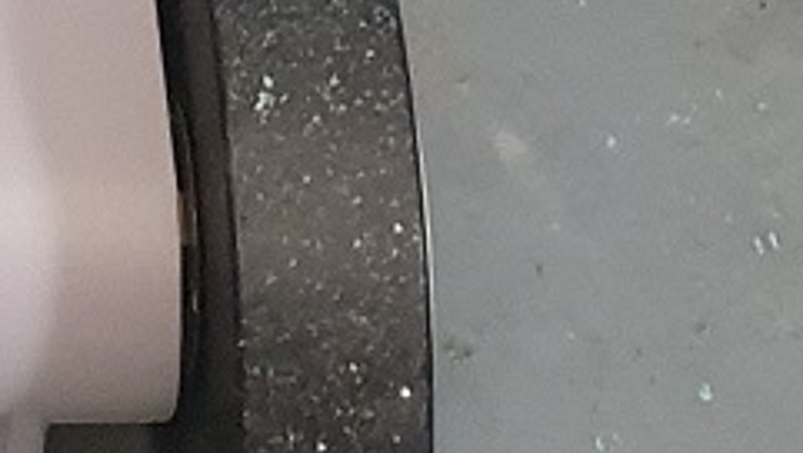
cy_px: -2398
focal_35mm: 237
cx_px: -440
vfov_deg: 4.0
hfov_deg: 8.8
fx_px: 5050
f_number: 1.5
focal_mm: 4.3
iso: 320
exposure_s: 1/50
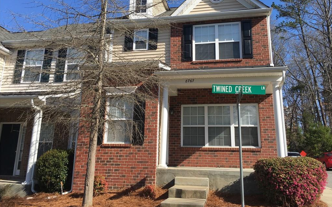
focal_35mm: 31
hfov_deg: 61.2
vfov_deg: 40.5
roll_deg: -0.8
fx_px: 281
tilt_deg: +14.9
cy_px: 87
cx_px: 166
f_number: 2.2
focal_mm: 4.15
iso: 25
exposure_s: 1/1166
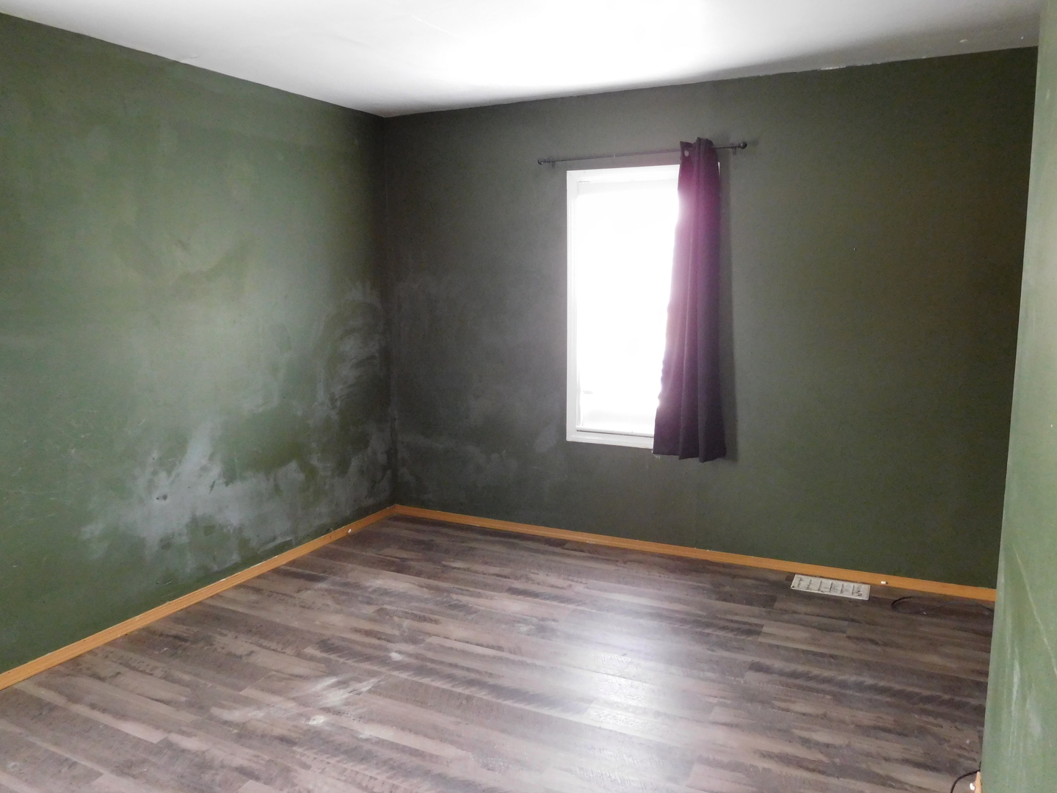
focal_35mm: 25
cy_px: 396
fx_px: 763
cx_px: 528
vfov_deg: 54.9
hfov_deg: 69.4
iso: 640
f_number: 3.4
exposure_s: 1/8
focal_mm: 4.5
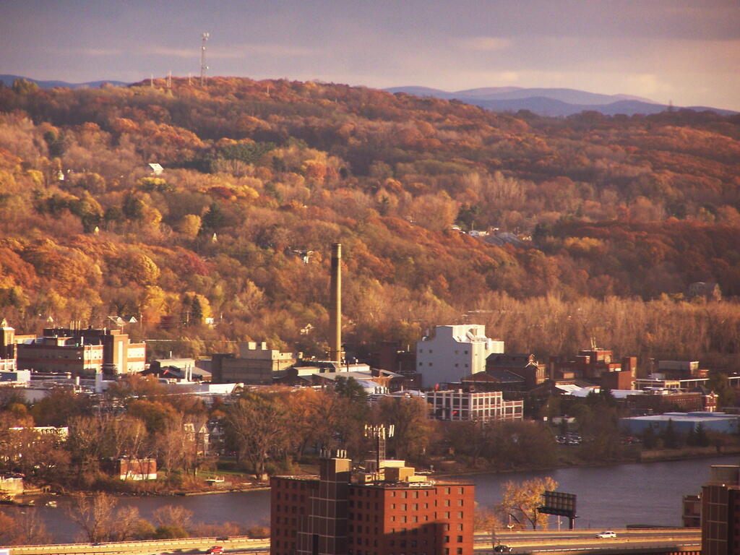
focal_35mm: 357
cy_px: 278
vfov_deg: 4.2
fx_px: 7632
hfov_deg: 5.6
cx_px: 370
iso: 140
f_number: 3.6
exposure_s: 1/100
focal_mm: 59.2
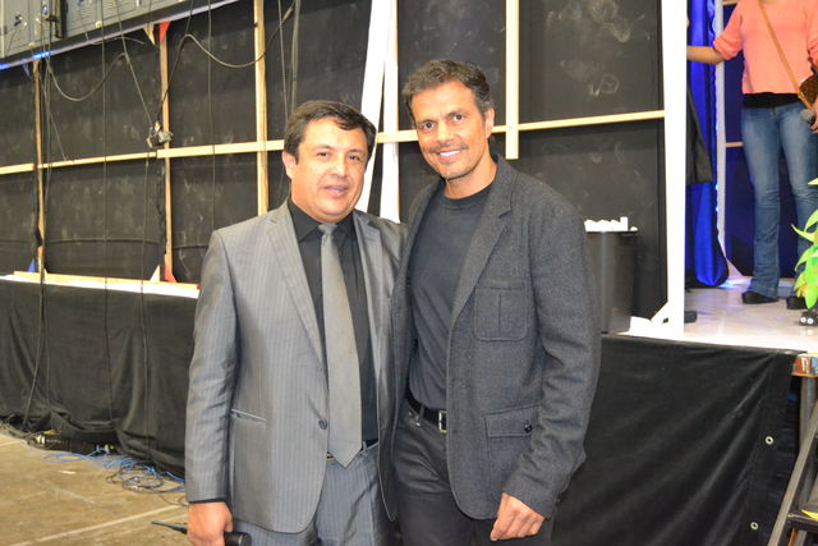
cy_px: 273
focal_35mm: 39
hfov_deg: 49.5
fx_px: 886
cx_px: 409
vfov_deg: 34.2
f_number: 4
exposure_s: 1/60
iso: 2800
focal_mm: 26
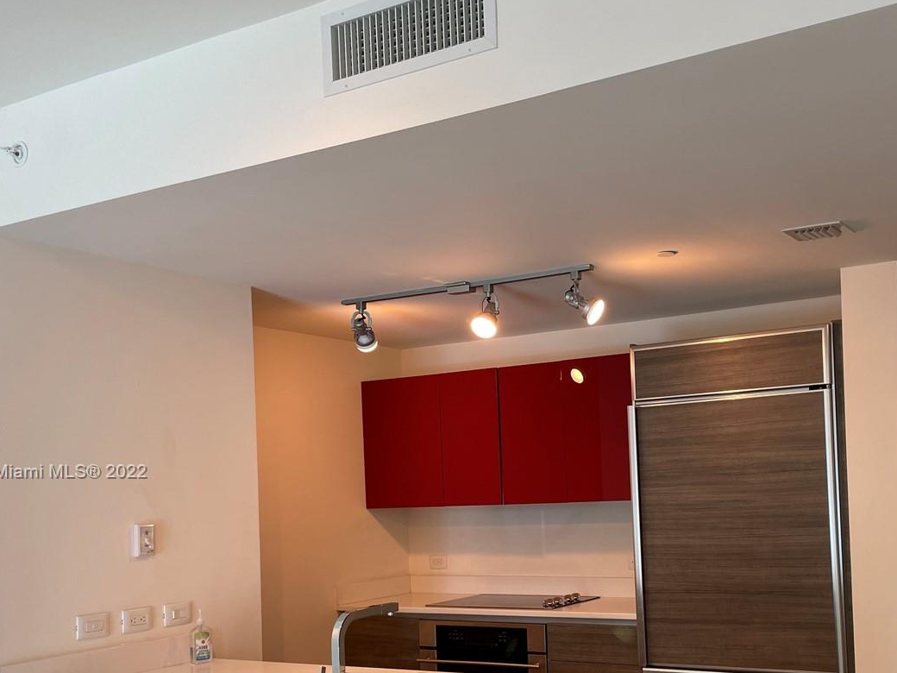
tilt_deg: +0.4
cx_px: 561
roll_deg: +2.7
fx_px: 1037
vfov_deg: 35.4
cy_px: 473
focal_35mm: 40
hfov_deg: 46.4
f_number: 1.6
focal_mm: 4.2
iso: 80
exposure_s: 1/120
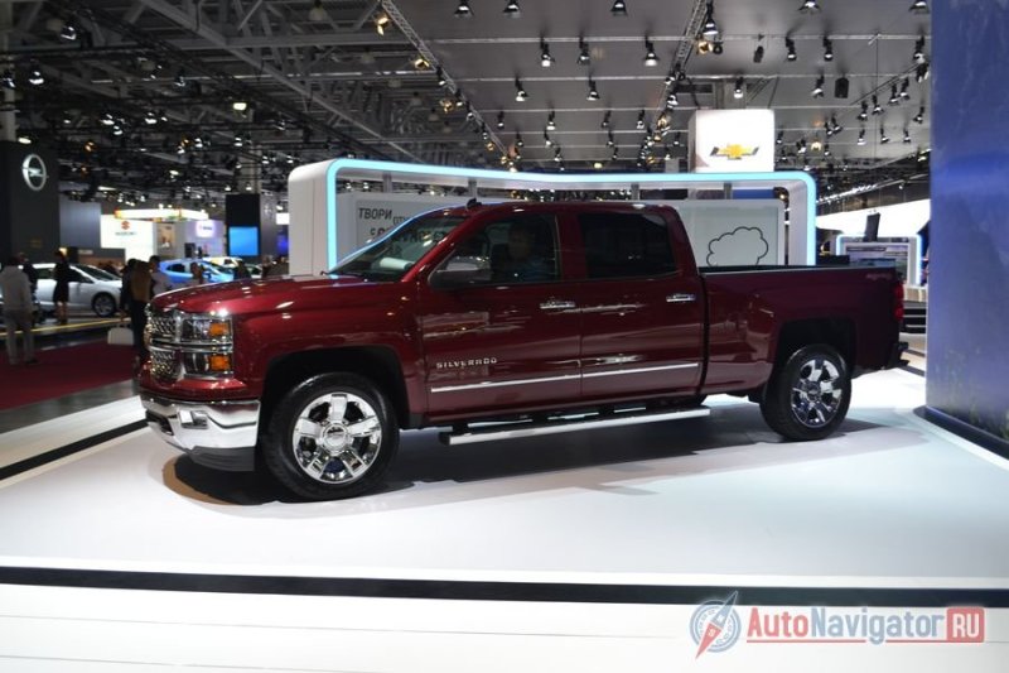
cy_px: 336
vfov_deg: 40.0
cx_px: 504
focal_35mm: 33
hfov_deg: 57.2
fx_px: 925
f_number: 4.5
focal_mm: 22
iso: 400
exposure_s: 1/80
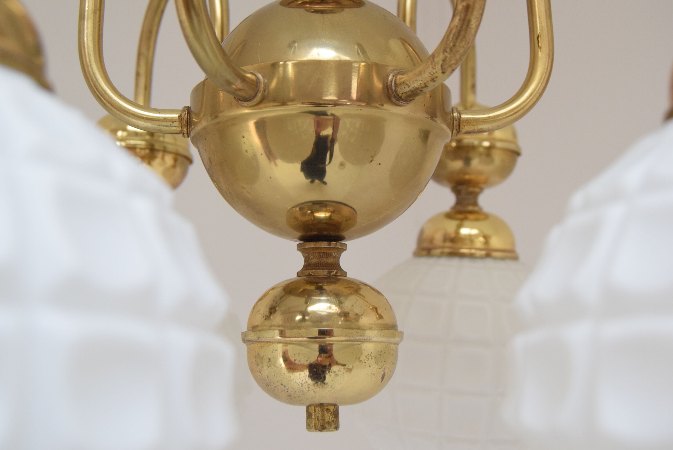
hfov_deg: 41.1
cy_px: 225
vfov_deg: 28.1
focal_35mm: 48
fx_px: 898
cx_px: 336
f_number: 7.1
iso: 1600
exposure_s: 1/200
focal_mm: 32
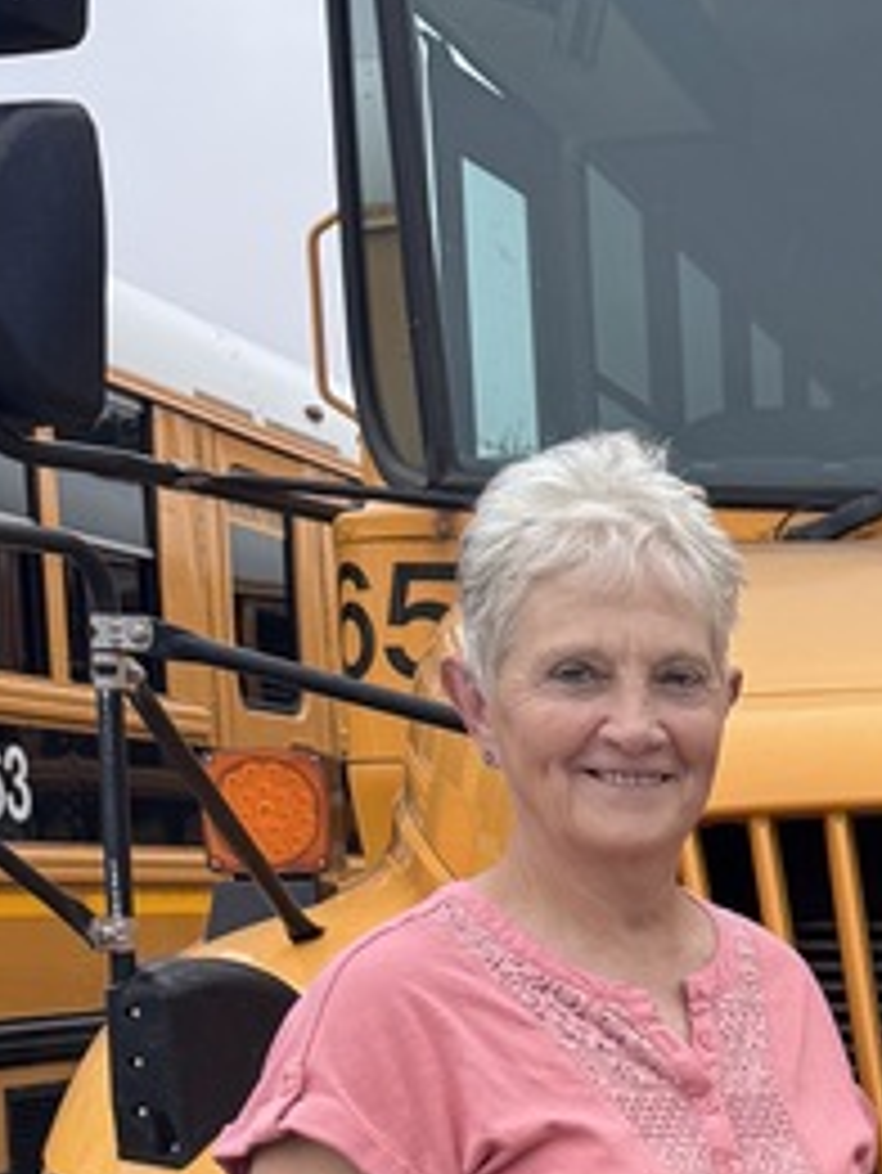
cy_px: 1403
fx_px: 3191
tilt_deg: -9.5
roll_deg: -0.4
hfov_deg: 14.3
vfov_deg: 19.6
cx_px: 1472
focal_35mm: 94
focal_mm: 6.76
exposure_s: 1/484
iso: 80
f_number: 1.78
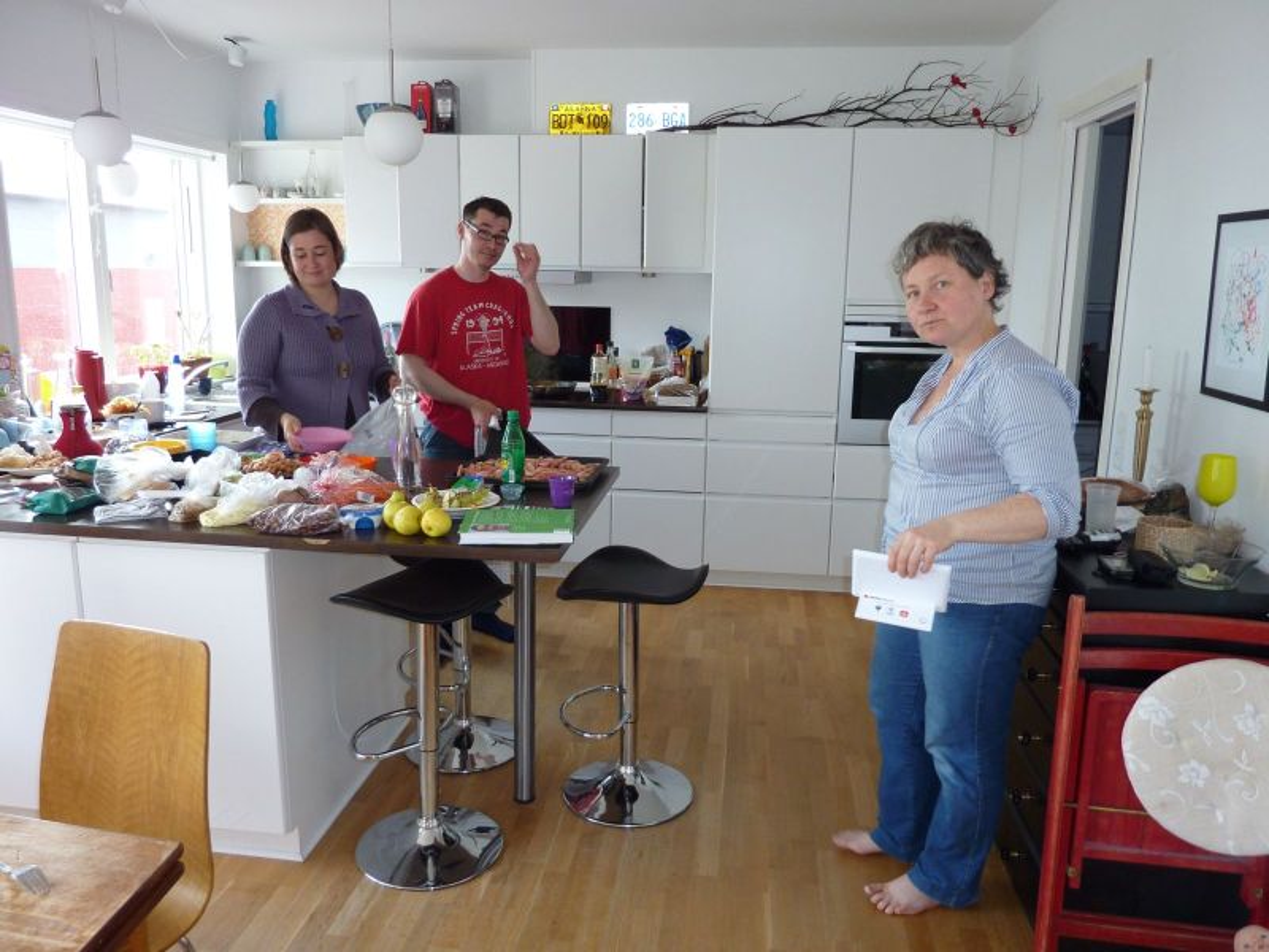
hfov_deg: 69.4
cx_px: 634
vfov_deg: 54.9
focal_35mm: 25
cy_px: 476
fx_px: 916
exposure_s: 1/30
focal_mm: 4.1
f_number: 3.3
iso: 100
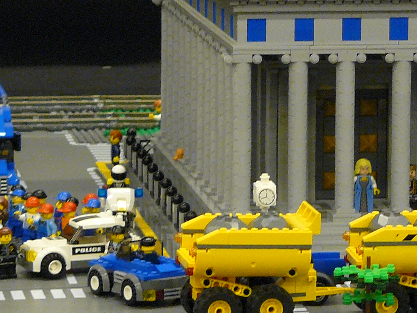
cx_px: 306
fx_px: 3060
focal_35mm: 254
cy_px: 70
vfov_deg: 5.8
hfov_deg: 7.8
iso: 200
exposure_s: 1/5
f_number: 3.2
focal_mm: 14.5
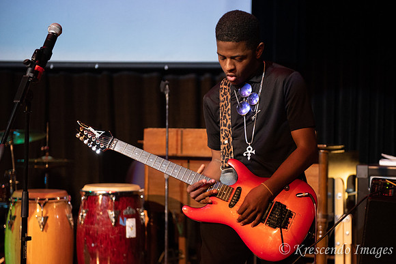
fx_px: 889
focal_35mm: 81
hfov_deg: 25.1
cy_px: 136
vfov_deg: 16.9
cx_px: 228
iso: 3200
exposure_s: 1/200
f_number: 2.8
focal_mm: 70
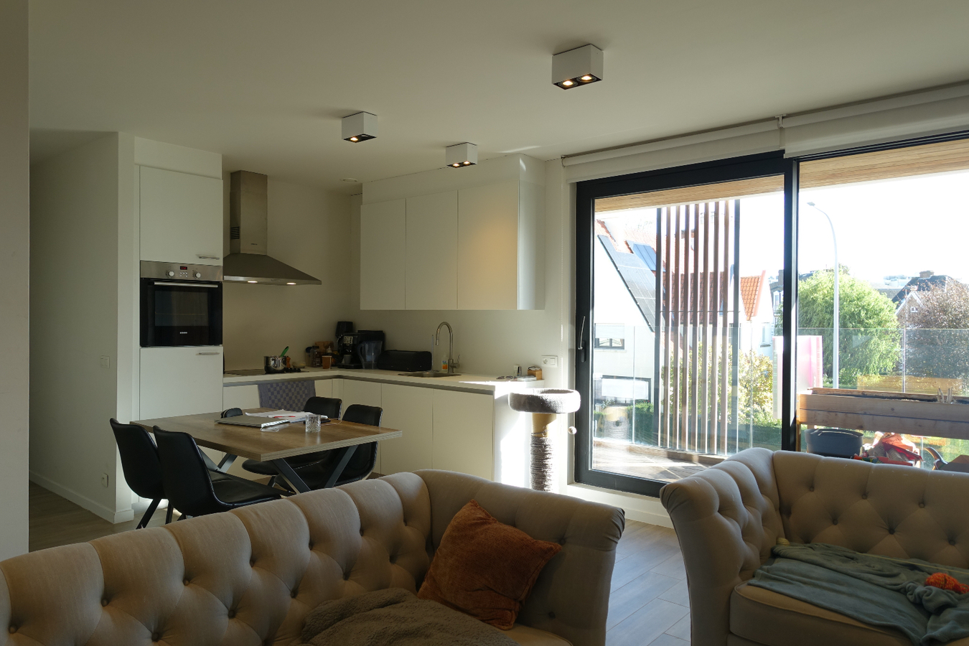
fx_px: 646
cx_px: 484
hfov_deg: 73.7
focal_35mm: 24
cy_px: 323
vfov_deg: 53.1
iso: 125
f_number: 4
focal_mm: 8.8
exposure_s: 1/80
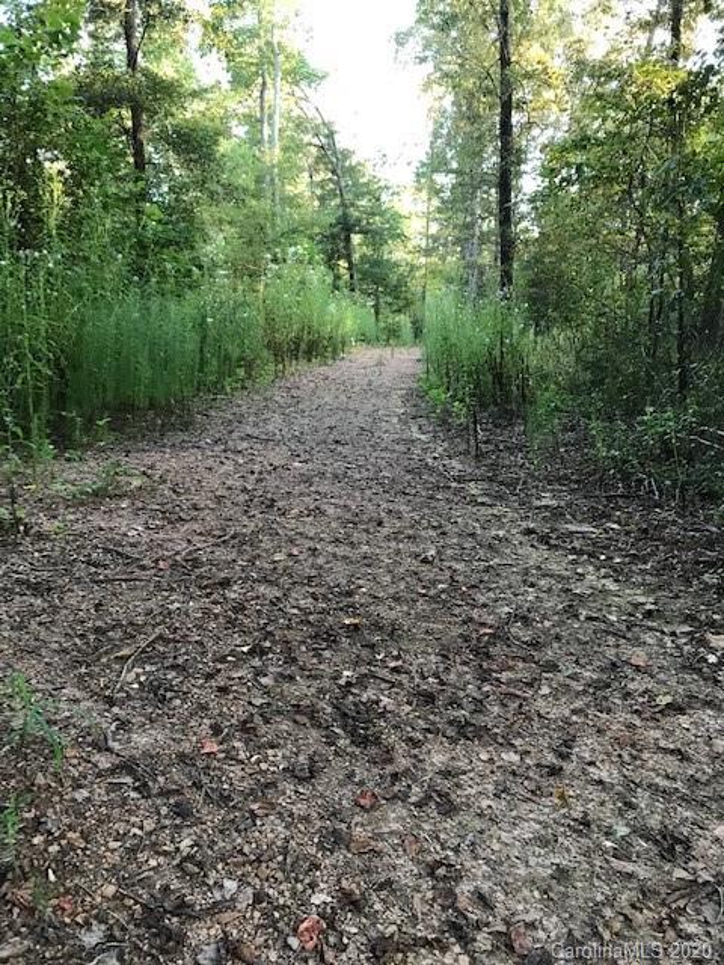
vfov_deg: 63.4
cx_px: 362
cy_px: 482
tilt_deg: -6.1
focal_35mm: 28
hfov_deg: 49.7
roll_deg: +1.1
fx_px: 781
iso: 40
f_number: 1.8
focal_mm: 3.99
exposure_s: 1/30
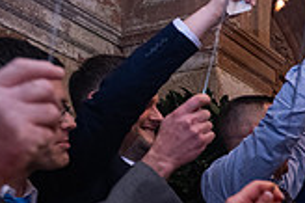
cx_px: 422
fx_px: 719
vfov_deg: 15.6
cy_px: 224
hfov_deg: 21.2
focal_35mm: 85
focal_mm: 24
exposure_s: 1/160
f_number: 3.5
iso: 800
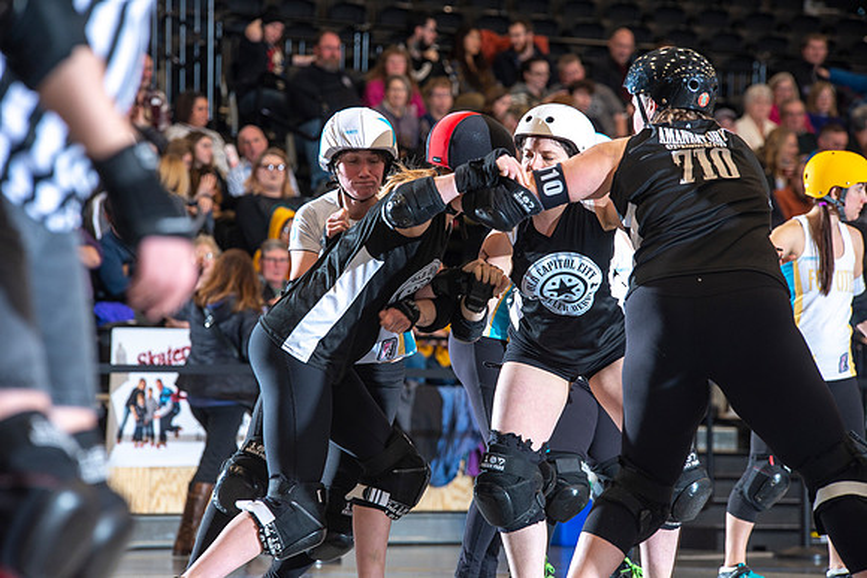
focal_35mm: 185
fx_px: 4456
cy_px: 289
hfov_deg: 11.1
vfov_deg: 7.4
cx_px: 434
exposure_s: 1/160
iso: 500
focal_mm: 185
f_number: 5.6
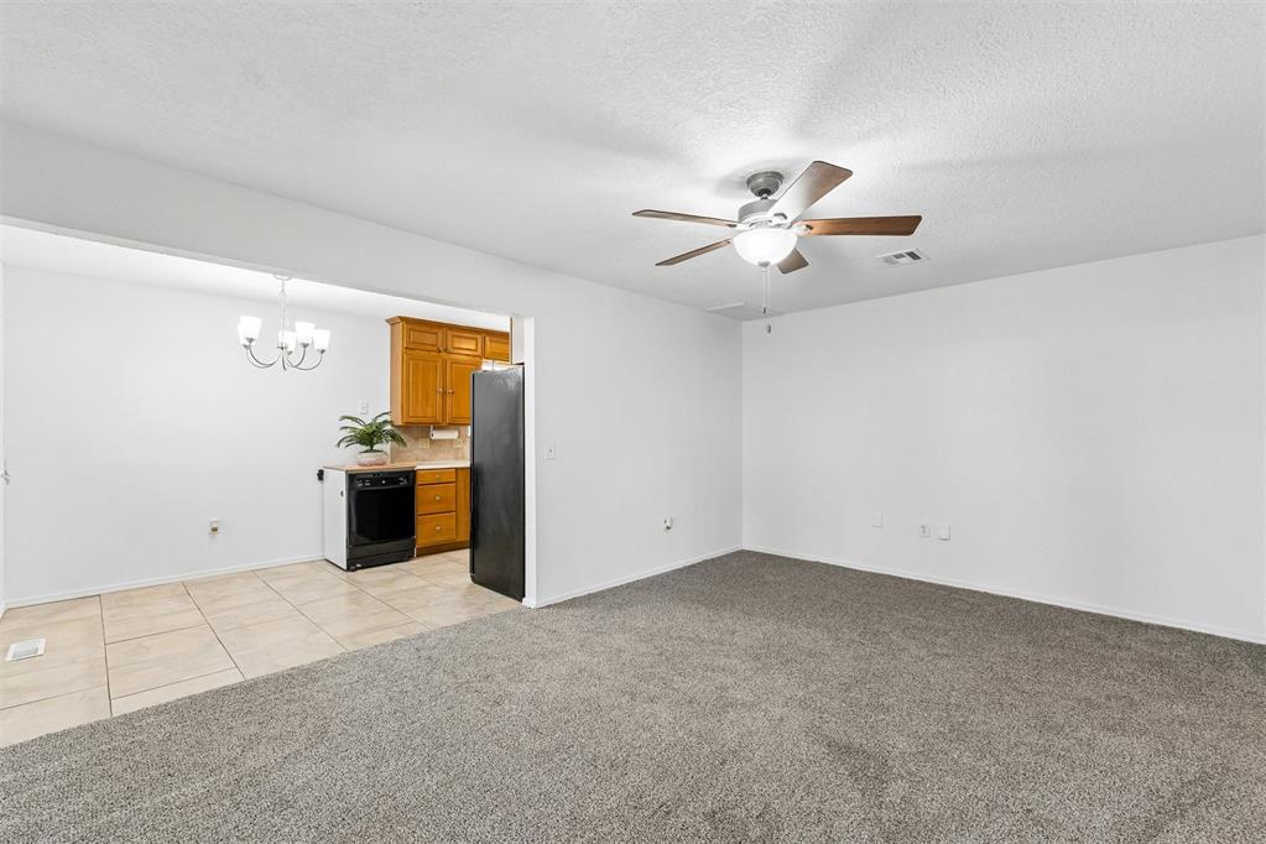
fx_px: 527
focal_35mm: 15
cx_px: 633
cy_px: 422
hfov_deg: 100.4
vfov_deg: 77.3
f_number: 8
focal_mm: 10
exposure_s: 1/15
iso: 200
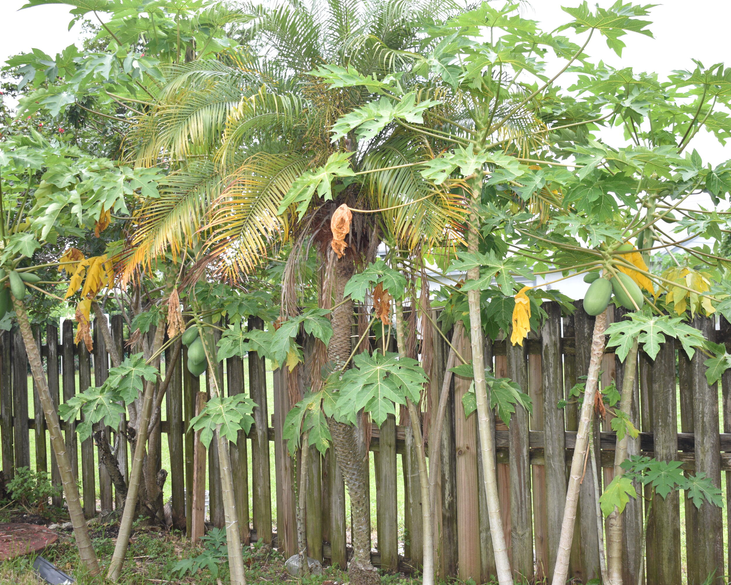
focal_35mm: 53
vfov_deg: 28.8
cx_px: 416
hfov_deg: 35.6
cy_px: 293
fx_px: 1137
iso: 400
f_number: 4.5
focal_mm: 31
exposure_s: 1/60
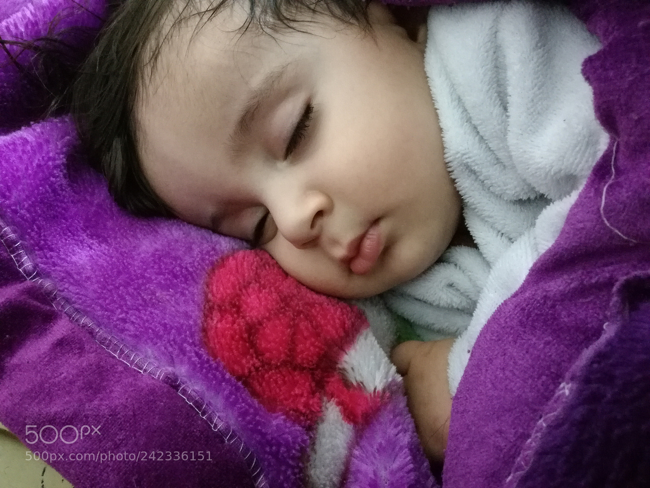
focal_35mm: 27
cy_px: 244
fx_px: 507
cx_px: 325
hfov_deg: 65.3
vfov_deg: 51.4
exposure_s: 1/12.5
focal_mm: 3.79
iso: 1250
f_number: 2
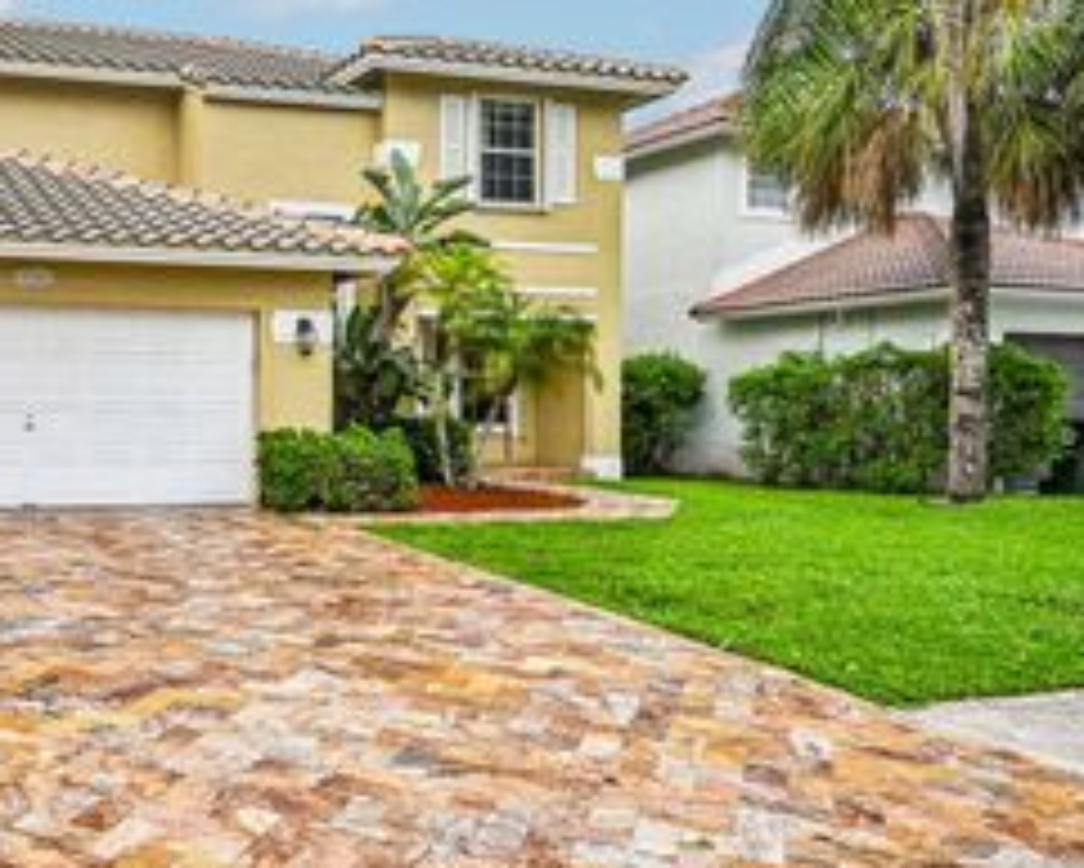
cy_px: 425
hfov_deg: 47.1
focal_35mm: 35
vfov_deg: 42.3
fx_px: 1123
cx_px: 139
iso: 4000
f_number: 8
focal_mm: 18
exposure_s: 1/4000
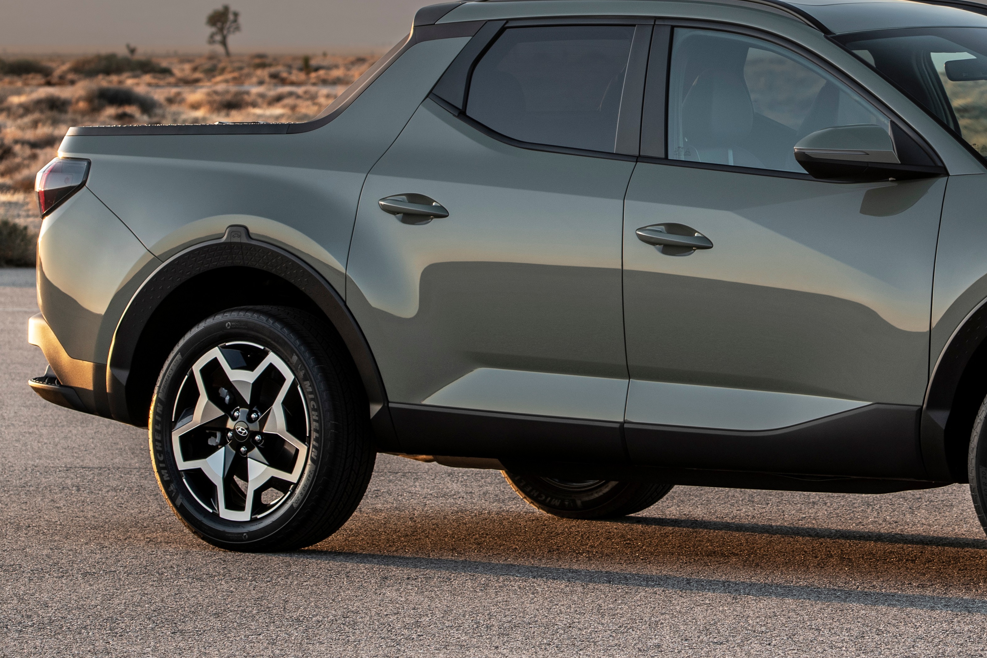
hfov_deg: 9.6
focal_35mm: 214
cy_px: -17
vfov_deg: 6.4
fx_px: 5866
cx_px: 817
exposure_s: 1/30
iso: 64
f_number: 5
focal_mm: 82
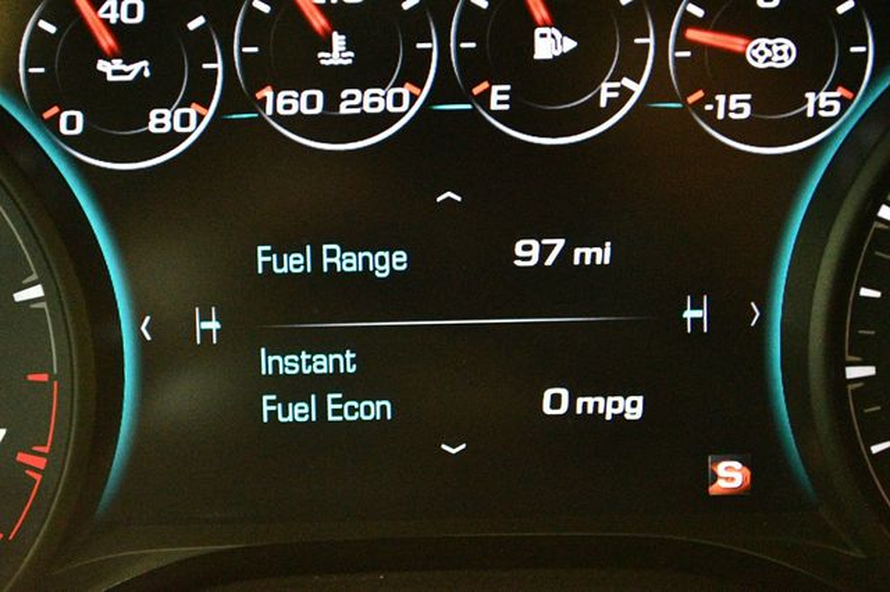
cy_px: 296
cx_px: 445
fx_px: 1853
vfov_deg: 18.2
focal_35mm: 75
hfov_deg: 27.0
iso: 12800
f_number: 5.6
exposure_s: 1/25
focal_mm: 50
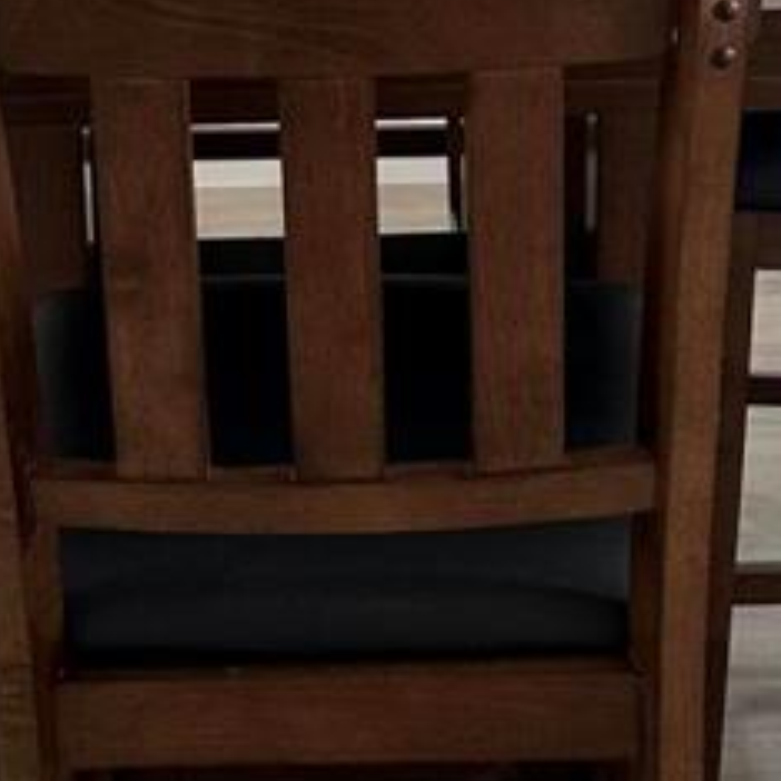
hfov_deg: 16.0
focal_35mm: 109
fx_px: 2782
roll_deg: +1.1
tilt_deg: -16.0
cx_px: 364
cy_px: 27
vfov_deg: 15.7
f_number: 1.78
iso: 160
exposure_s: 1/60
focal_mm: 6.86
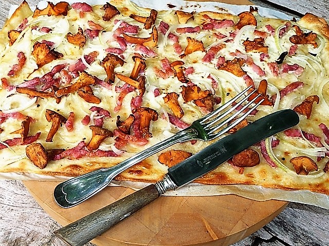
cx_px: 164
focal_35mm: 43
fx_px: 409
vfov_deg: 33.6
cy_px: 123
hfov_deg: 43.9
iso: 100
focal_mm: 7.1
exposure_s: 1/30
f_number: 4
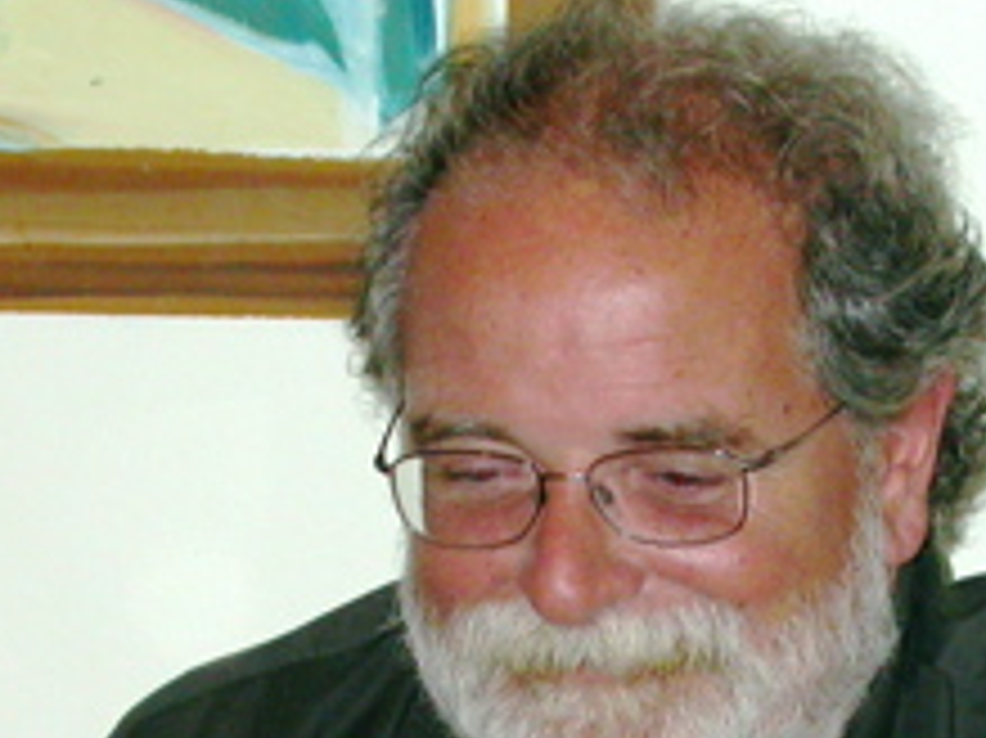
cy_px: 990
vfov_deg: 6.3
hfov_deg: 8.5
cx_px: 738
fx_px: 6662
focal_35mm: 234
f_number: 3.5
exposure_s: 1/60.3
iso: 100
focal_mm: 16.7
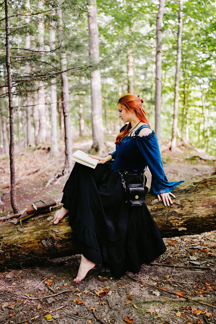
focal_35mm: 35
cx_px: 108
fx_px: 315
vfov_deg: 54.4
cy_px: 162
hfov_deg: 37.9
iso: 800
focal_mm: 35
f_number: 1.4
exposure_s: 1/1250
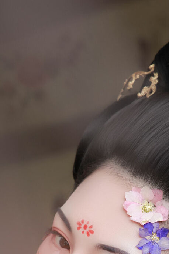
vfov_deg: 8.7
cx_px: 149
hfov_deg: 5.8
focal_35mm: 236
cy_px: 267
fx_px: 1662
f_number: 6.3
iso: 100
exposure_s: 1/160
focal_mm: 105
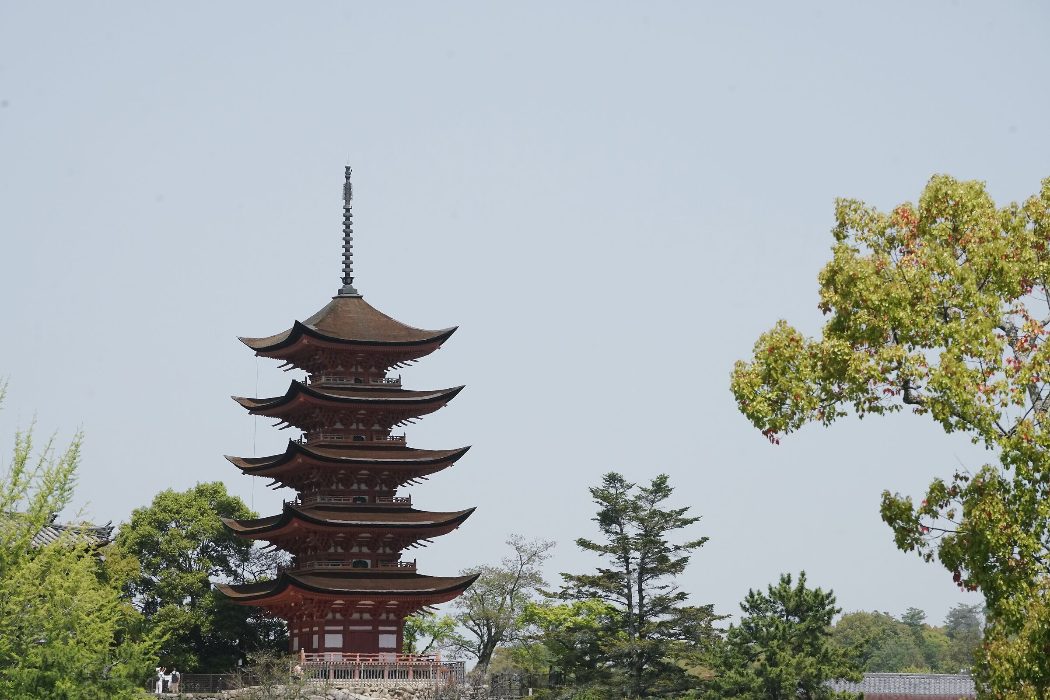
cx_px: 525
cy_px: 350
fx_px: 5834
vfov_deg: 6.9
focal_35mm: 200
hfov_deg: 10.3
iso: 2000
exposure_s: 1/2500
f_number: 11
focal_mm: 200
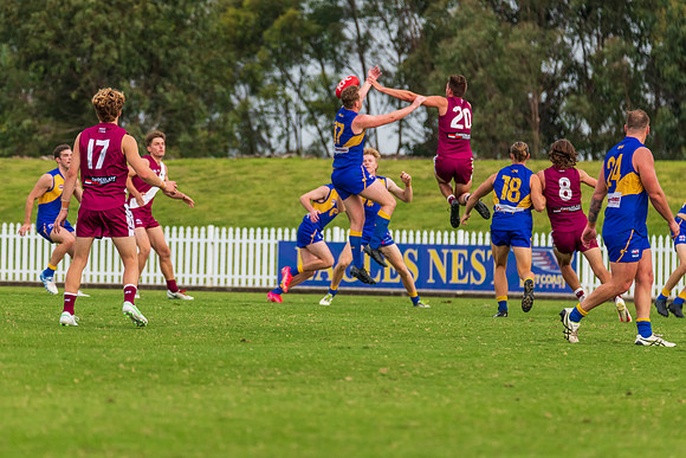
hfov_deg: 4.8
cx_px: 292
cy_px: 195
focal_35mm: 430
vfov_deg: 3.2
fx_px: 8196
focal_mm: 360
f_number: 6
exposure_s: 1/1000
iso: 800
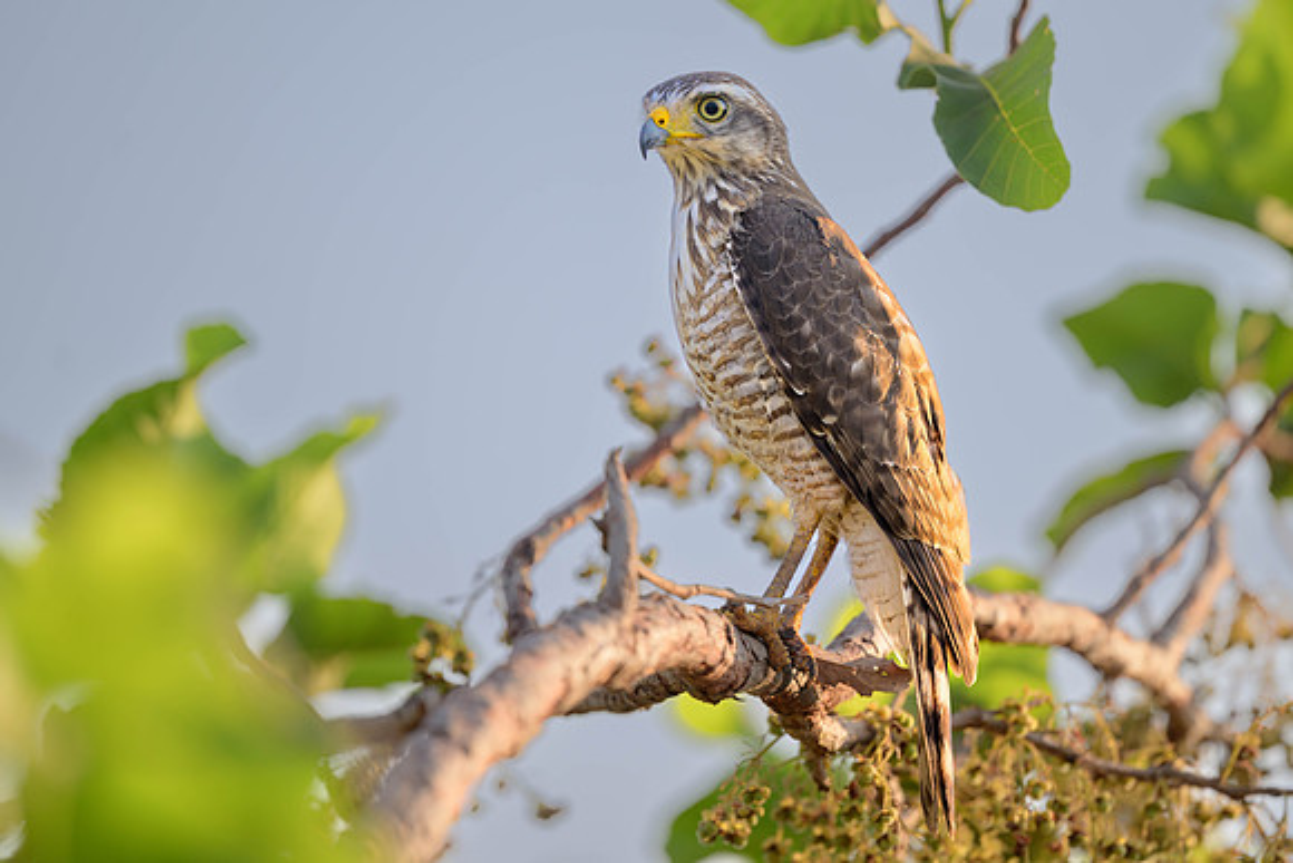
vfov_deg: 3.0
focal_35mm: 462
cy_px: 364
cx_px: 747
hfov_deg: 4.5
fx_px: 16614
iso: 90
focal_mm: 400
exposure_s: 1/1250
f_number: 2.8
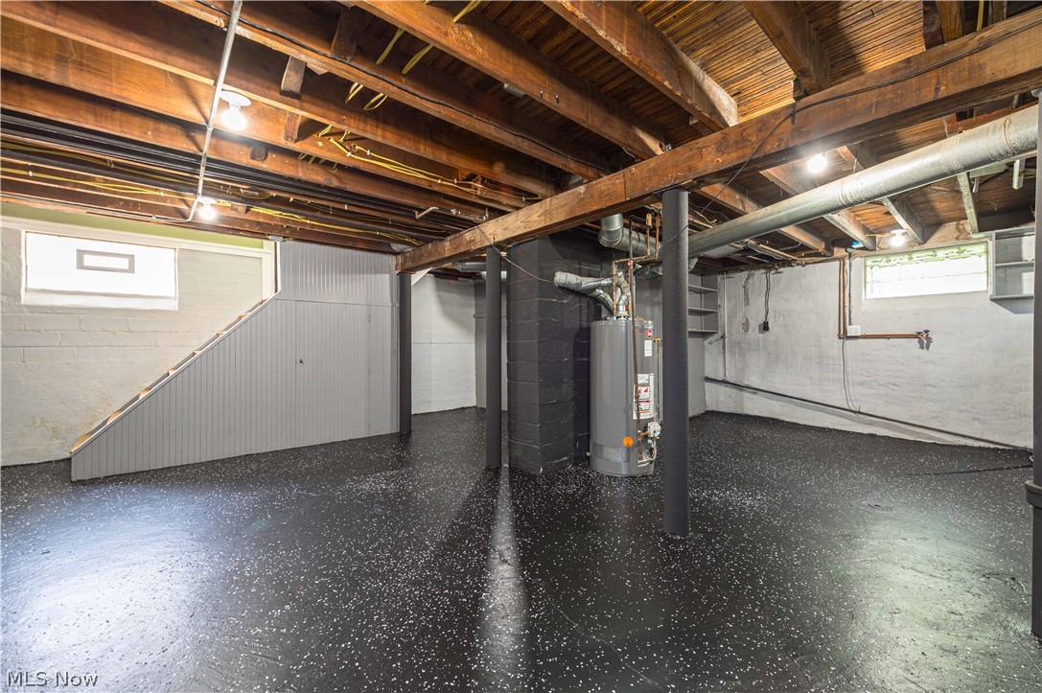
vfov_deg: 81.1
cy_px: 346
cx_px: 521
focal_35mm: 14
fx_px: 405
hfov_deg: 104.3
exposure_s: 1.6
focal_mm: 14
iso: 100
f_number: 8
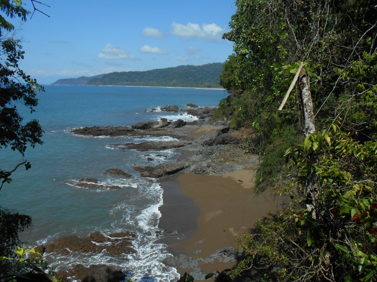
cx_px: 188
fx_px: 283
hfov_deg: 67.3
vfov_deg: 53.1
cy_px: 141
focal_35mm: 26
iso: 80
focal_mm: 4.6
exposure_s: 1/1000
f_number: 3.2
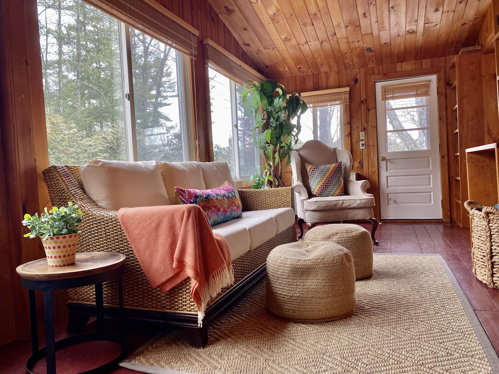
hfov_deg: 67.3
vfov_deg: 53.1
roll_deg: +2.9
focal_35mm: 26
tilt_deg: -2.3
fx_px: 375
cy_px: 187
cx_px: 250
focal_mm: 4.25
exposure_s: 1/120
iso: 100
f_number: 1.8
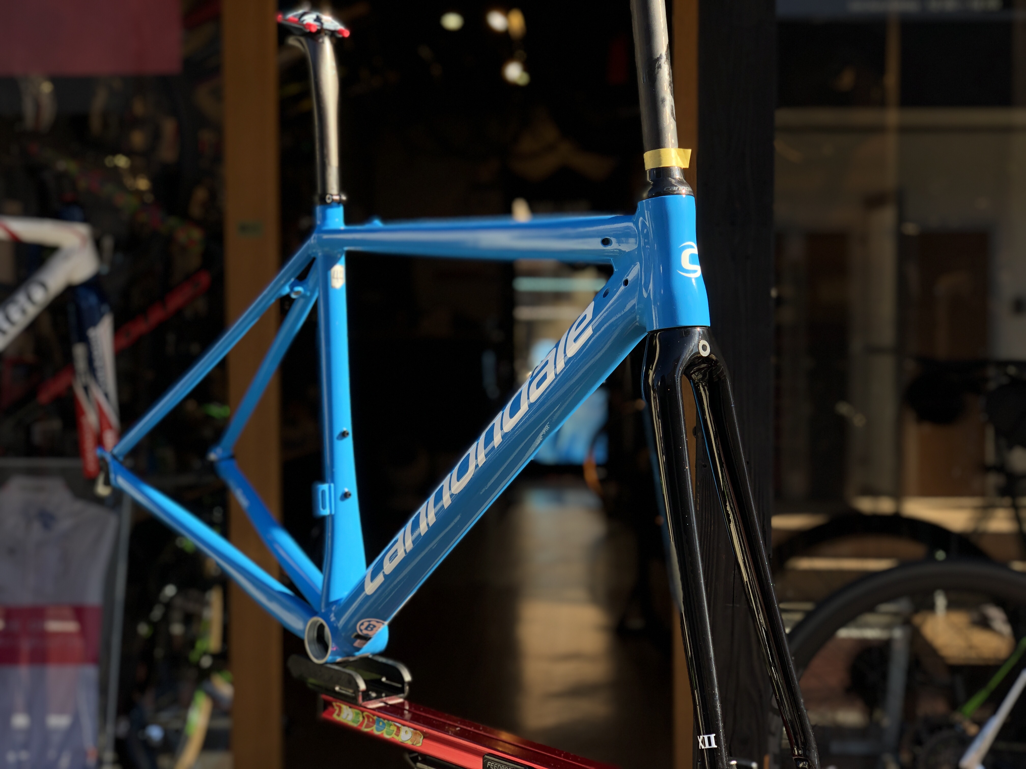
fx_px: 1541
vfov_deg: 28.0
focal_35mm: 52
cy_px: 384
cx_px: 513
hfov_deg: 36.8
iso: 16
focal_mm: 6
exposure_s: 1/257
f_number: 2.4
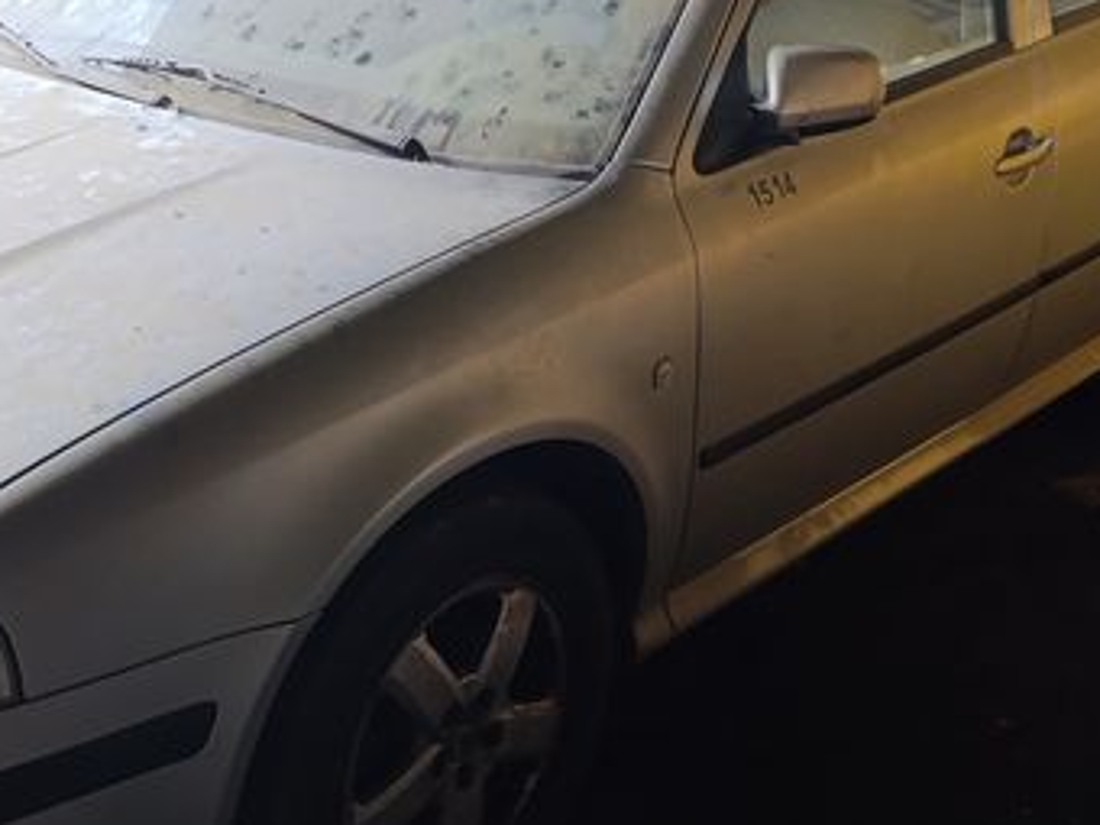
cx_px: 430
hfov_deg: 35.4
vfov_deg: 27.0
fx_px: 1716
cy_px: 340
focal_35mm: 54
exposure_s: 1/100
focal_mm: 6.14
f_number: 1.6
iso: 640
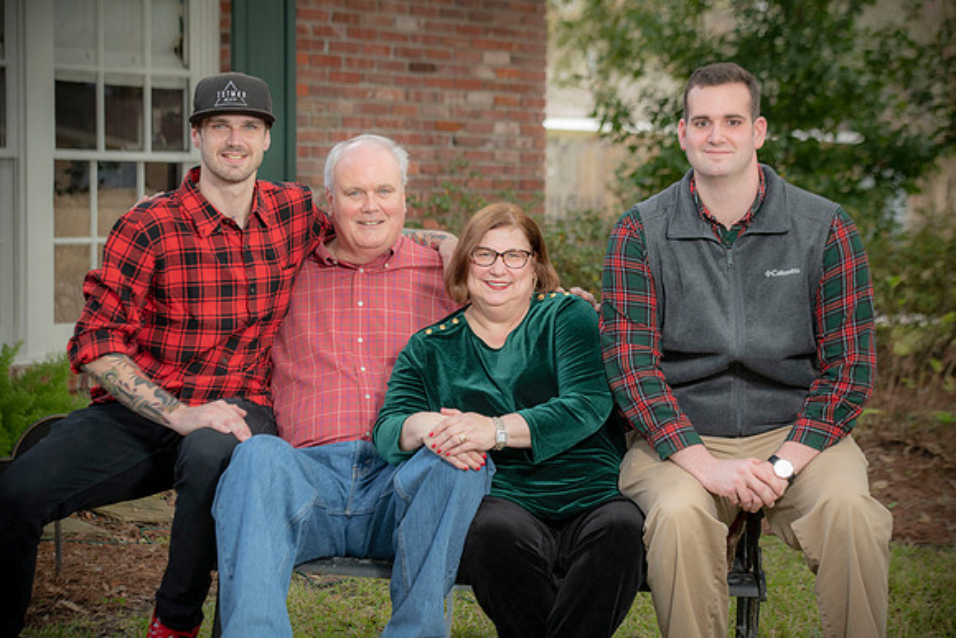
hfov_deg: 21.5
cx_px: 478
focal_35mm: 95
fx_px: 2523
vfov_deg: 14.4
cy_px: 319
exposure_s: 1/250
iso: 320
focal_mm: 95
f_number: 5
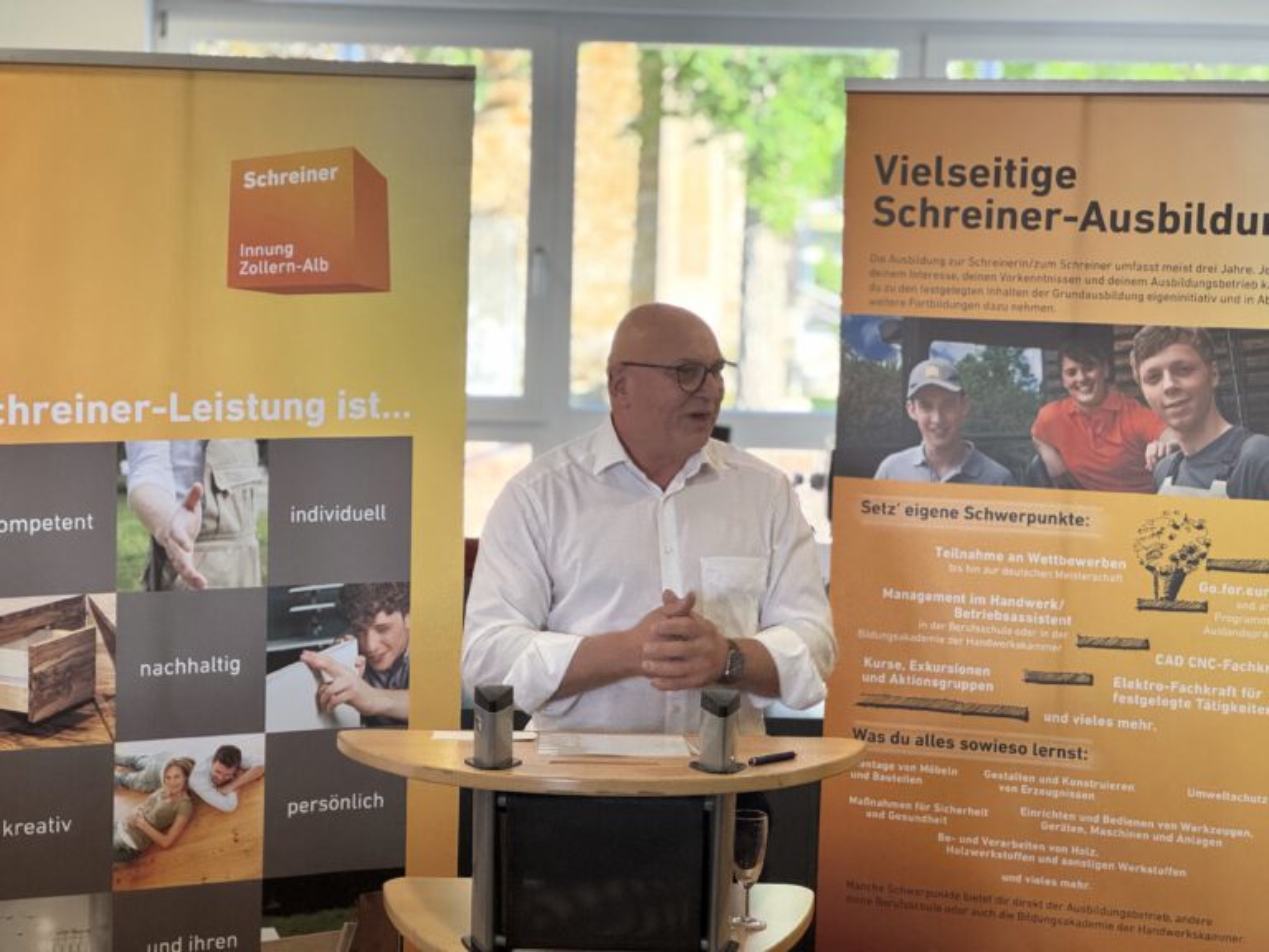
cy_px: 476
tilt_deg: -7.0
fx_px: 2823
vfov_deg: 19.1
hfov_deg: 25.3
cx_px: 634
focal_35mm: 77
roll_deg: -1.9
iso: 320
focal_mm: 9
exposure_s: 1/100
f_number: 2.8
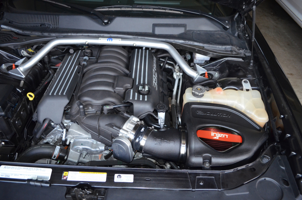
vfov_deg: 47.7
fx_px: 226
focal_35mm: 27
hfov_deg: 67.5
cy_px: 100
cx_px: 151
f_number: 3.5
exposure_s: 1/60
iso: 1250
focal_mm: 18
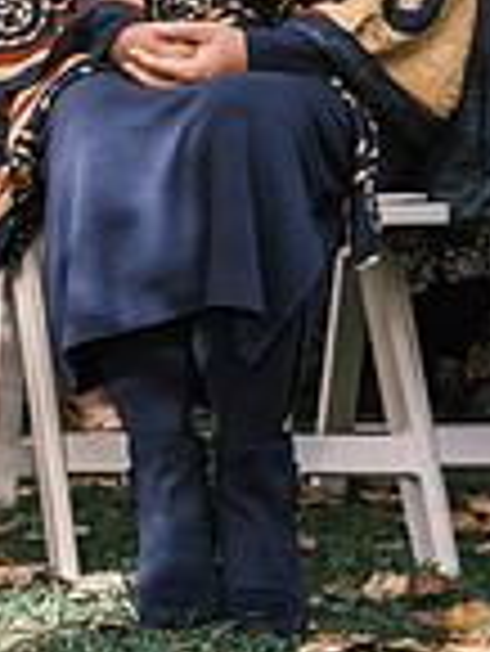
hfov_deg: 12.0
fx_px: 1960
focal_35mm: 104
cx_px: -607
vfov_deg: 18.9
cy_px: 277
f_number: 4.5
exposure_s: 1/125
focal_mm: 18
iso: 160
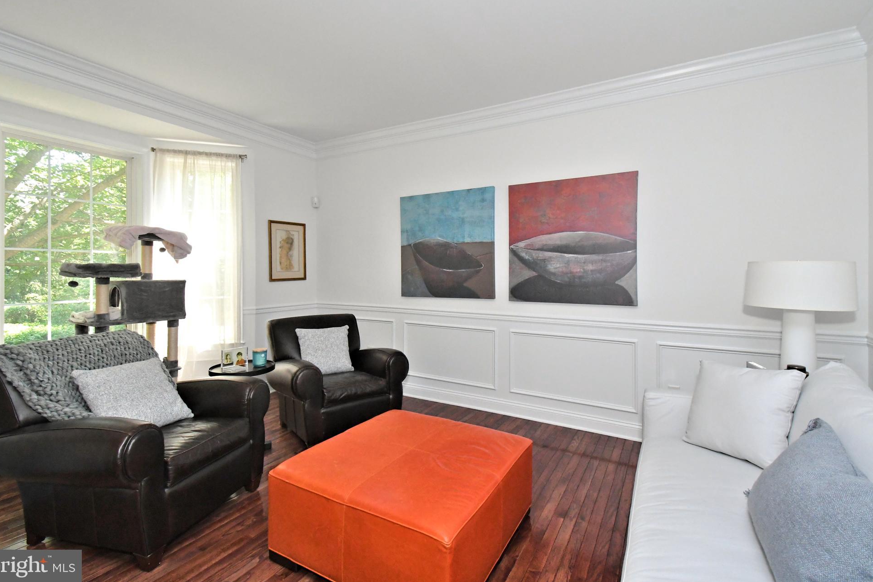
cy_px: 273
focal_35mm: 16
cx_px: 447
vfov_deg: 73.7
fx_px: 388
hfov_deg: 96.7
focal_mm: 10
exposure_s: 1/250
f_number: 9
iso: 3200
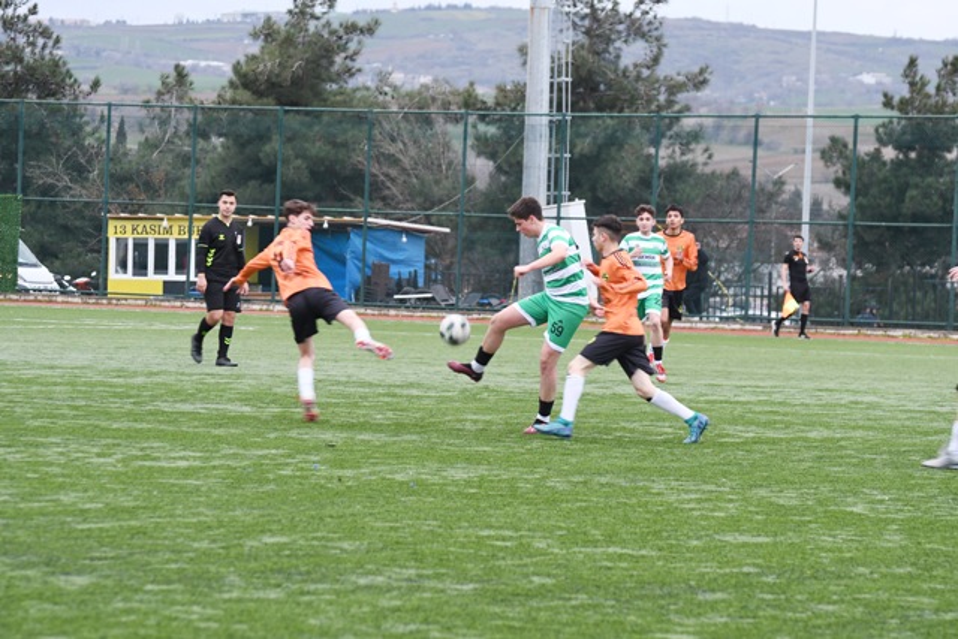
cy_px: 320
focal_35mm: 165
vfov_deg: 8.3
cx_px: 479
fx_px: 4392
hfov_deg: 12.4
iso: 800
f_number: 4.5
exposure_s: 1/125
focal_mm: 110
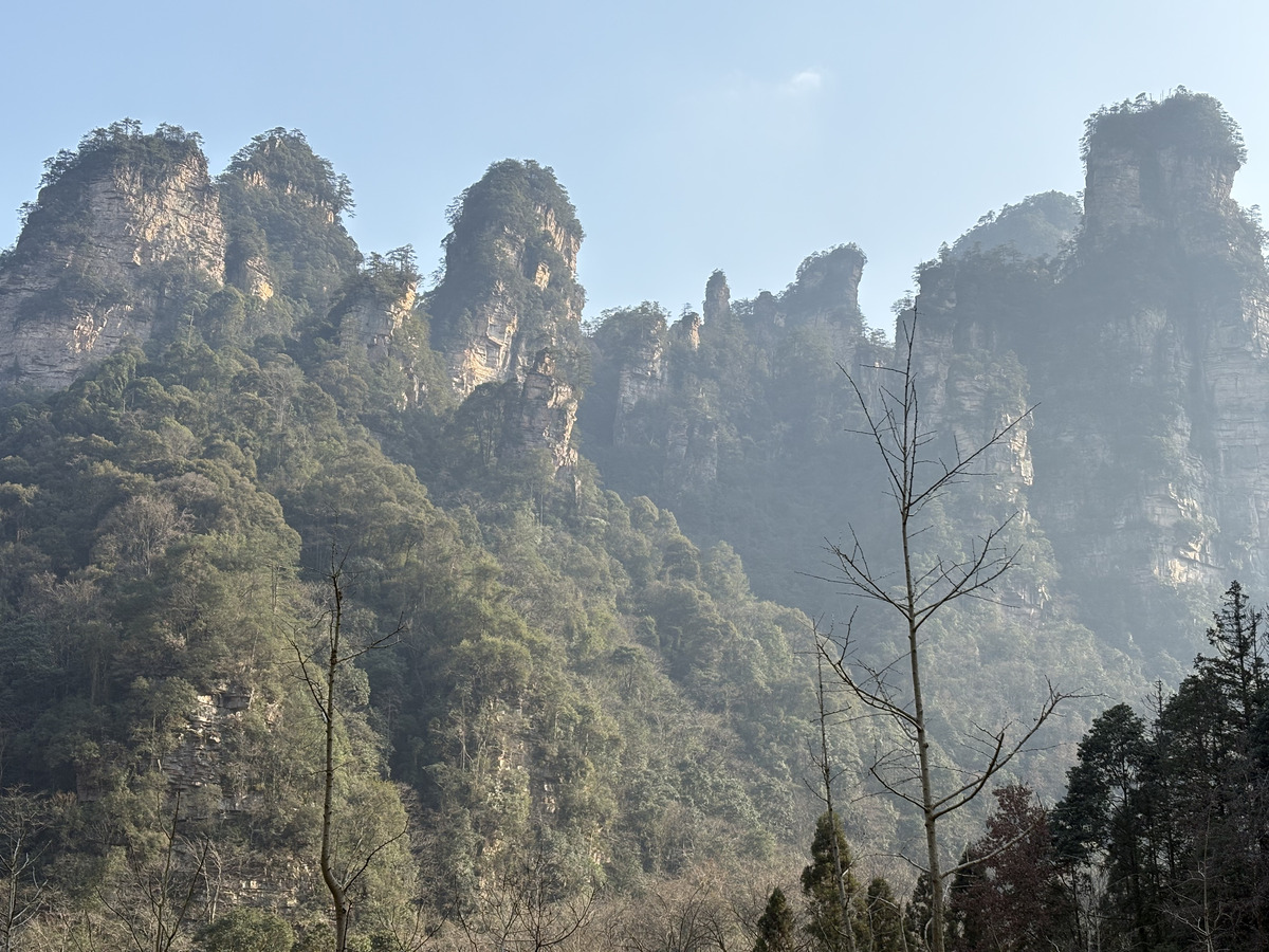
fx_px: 1906
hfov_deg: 36.8
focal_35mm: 52
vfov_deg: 28.0
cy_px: 476
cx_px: 634
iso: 32
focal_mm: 5.96
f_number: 1.6
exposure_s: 1/1453
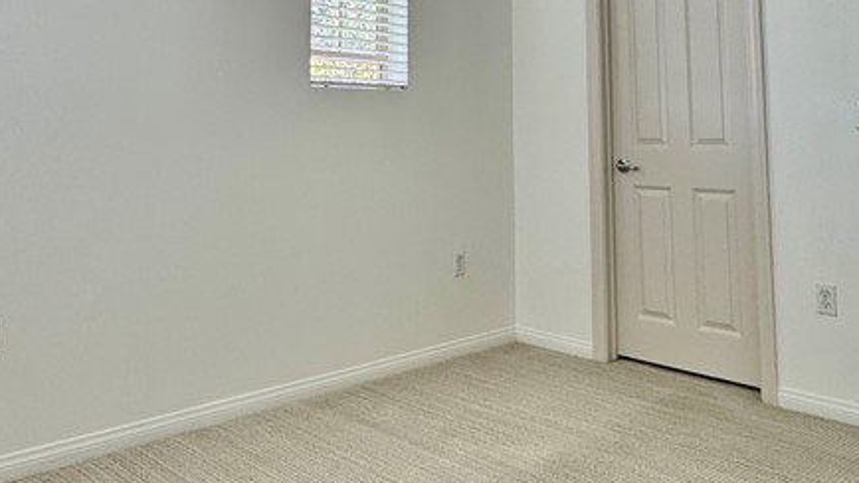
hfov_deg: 55.2
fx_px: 820
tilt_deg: +5.5
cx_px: 390
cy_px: 44
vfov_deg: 31.2
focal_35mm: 36
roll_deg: -0.6
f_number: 2.2
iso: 64
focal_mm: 2.22
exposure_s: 1/99
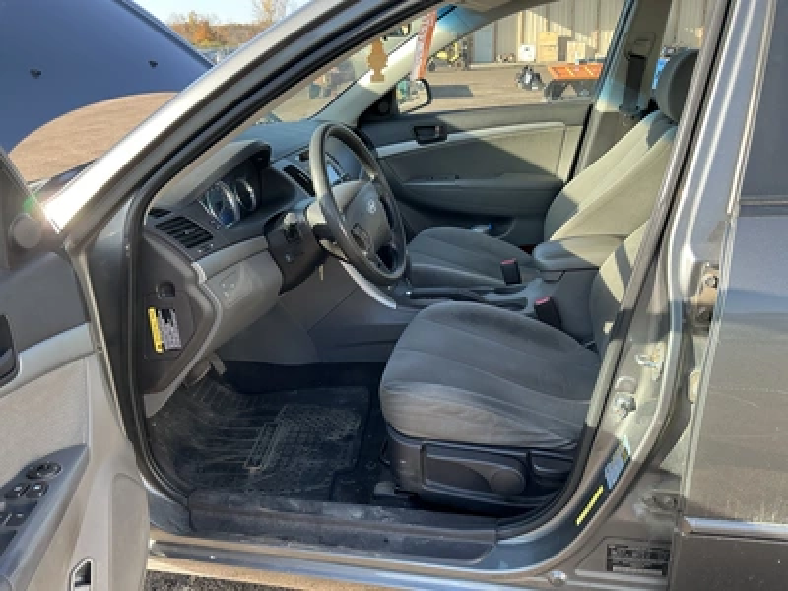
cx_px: 394
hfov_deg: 63.4
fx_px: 637
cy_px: 296
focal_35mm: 28
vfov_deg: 49.7
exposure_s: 1/159
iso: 20
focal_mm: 3
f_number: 1.8
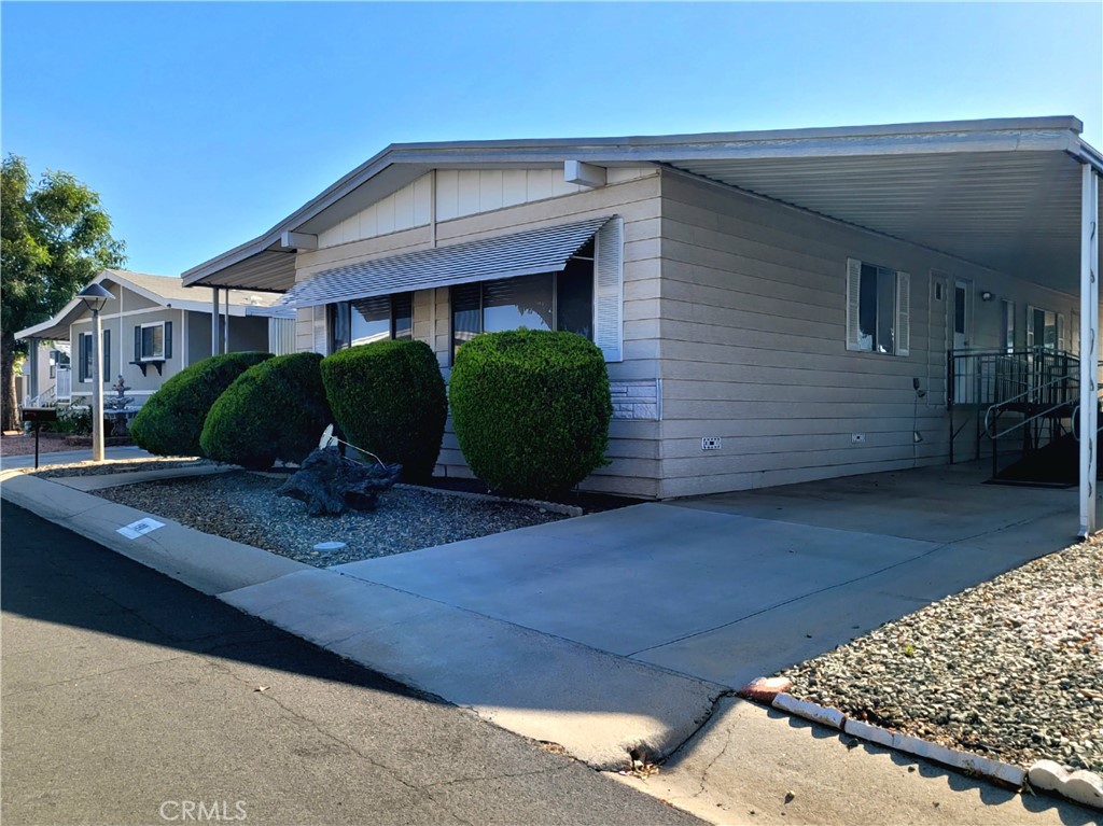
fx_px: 828
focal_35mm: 26
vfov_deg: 53.0
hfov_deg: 67.3
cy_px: 413
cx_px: 552
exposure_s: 1/2000
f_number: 1.8
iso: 40
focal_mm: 5.4
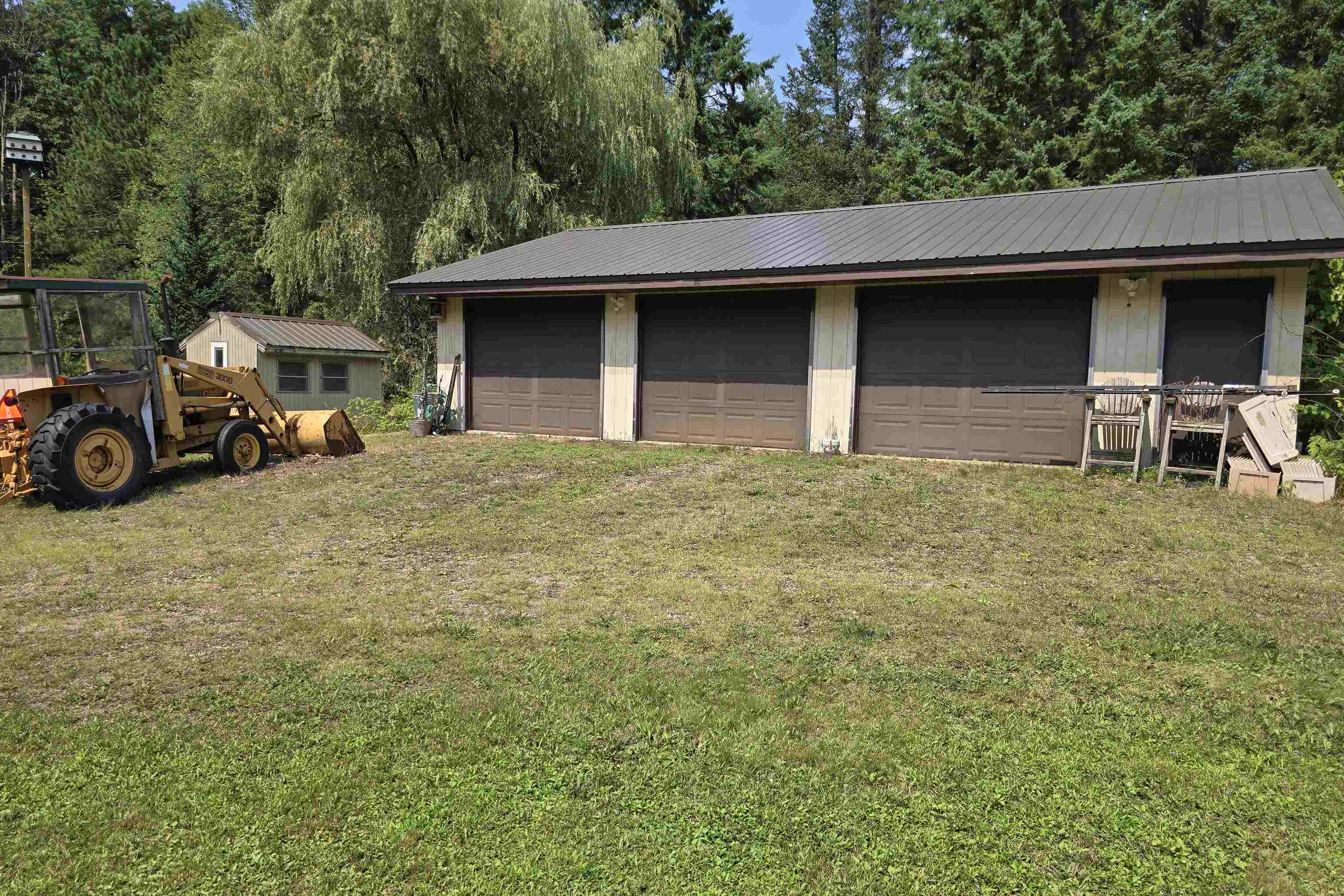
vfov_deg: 53.1
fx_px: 896
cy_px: 450
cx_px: 671
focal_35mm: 24
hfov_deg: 73.7
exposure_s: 1/677
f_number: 1.7
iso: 12
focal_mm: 6.3
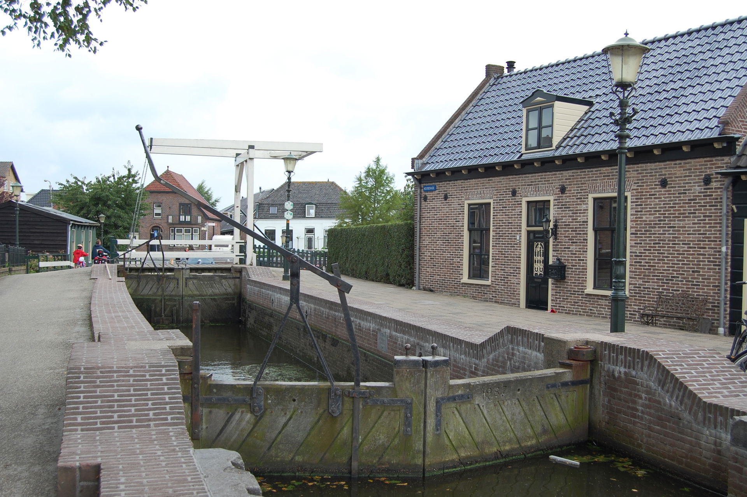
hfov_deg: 49.6
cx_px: 374
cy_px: 248
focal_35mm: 39
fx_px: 809
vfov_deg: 34.2
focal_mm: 26
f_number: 6.3
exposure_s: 1/160
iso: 200
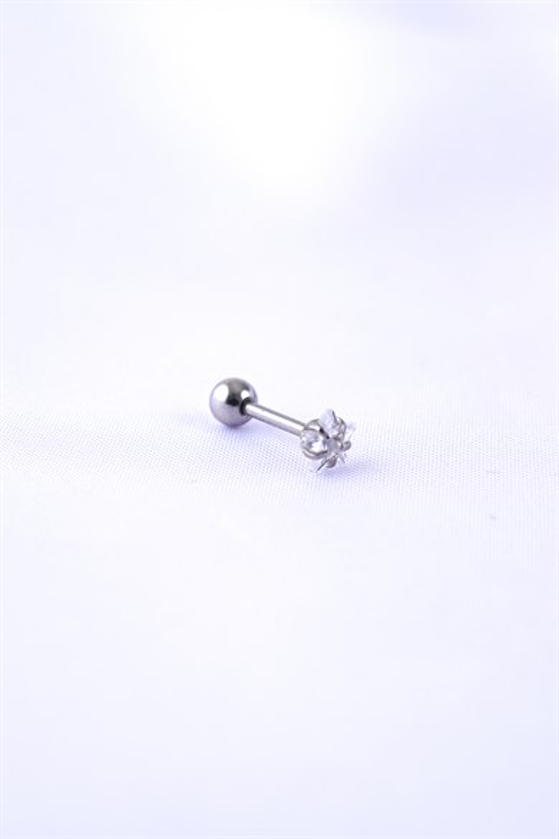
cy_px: 420
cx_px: 280
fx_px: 1162
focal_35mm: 50
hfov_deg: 27.0
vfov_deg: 39.7
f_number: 8
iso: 125
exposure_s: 1/100
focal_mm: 49.9
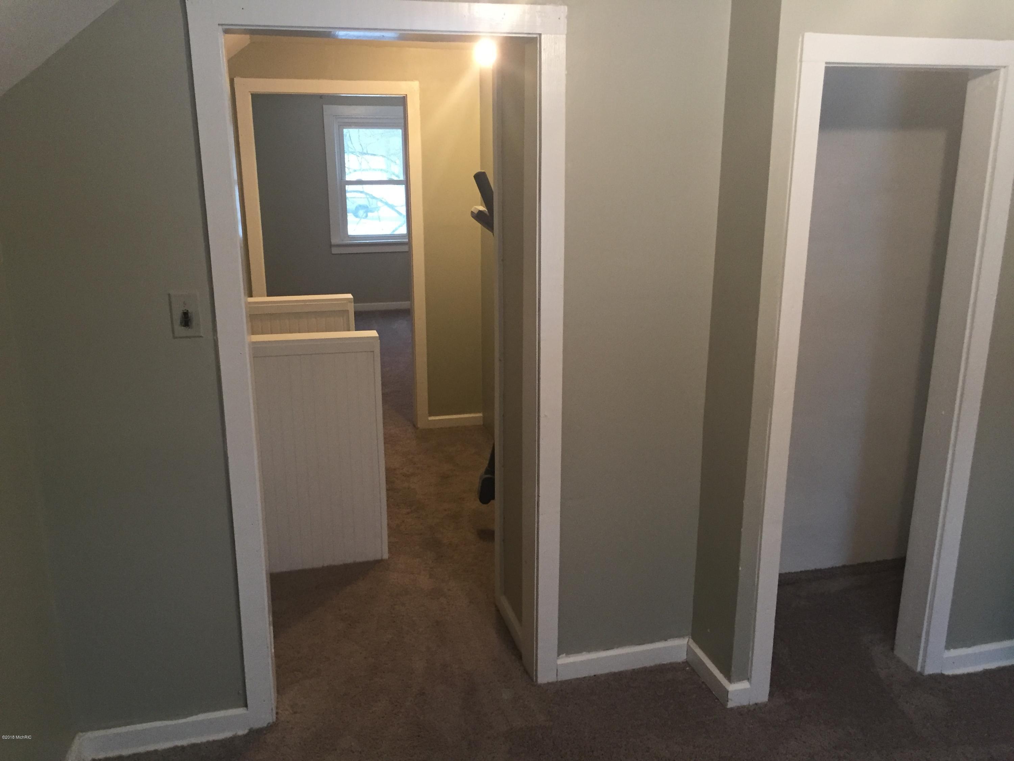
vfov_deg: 48.2
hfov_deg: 61.7
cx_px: 507
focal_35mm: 29
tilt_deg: -14.5
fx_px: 849
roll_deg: +1.1
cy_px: 380
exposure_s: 1/30
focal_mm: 4.15
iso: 160
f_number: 2.2
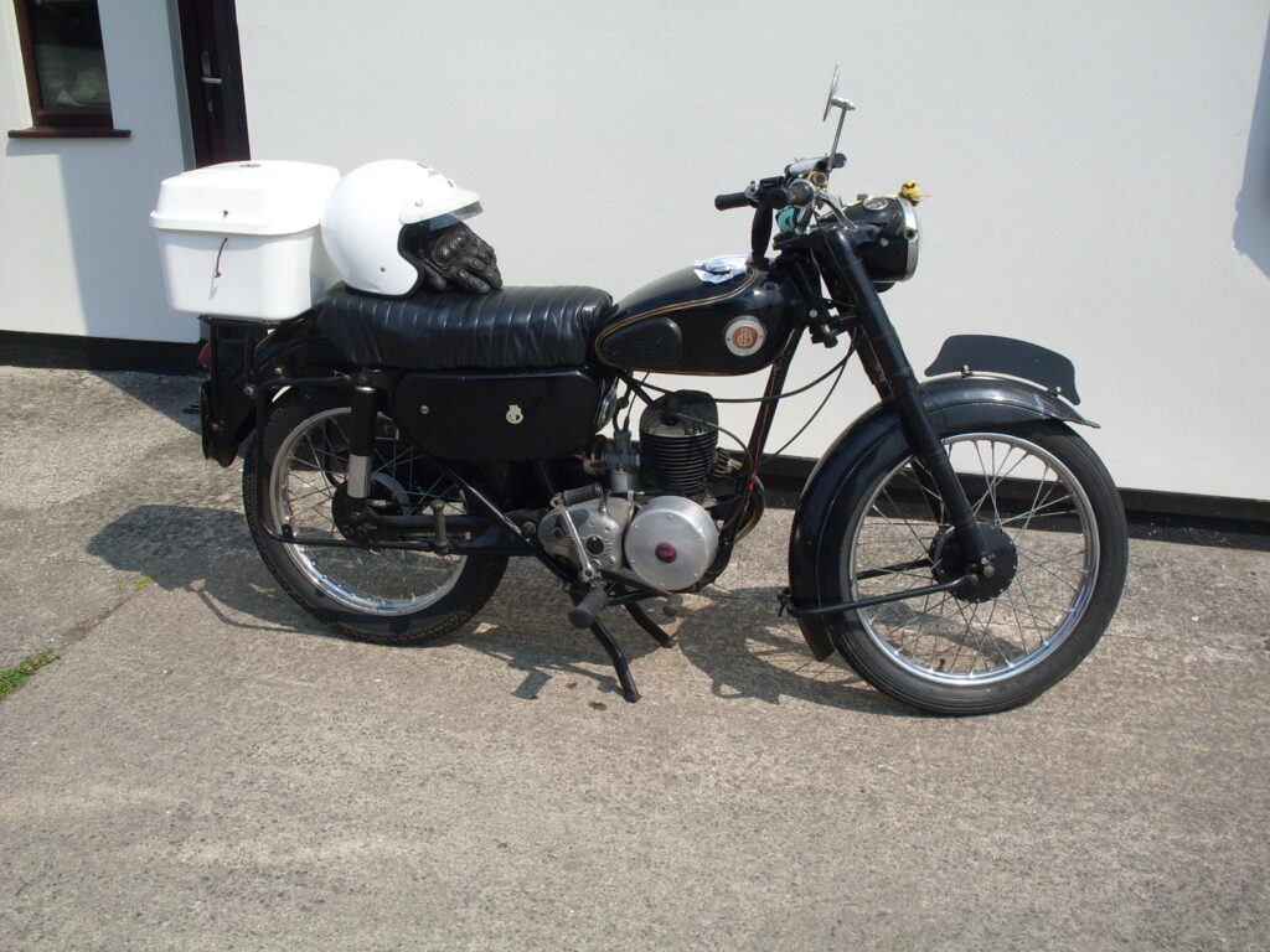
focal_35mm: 38
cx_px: 635
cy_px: 476
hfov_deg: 49.0
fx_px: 1394
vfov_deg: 37.7
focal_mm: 6.3
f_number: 8.4
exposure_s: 1/250
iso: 80
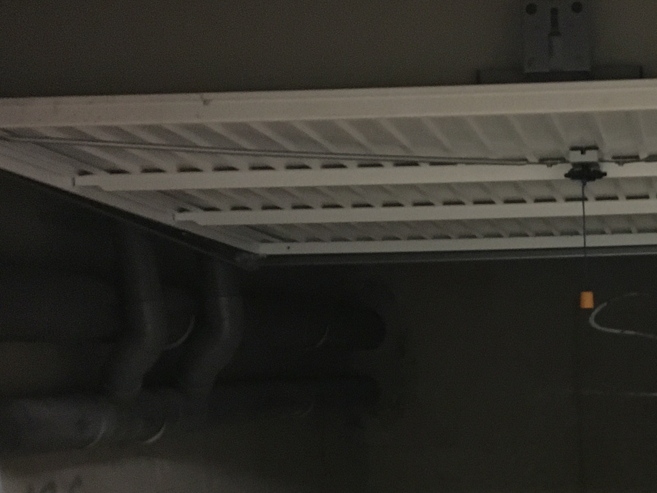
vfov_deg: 20.2
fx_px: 1310
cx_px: 645
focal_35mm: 69
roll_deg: +0.6
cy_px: 560
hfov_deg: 26.7
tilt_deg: -9.7
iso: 400
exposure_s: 1/17
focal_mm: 4.15
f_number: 2.2
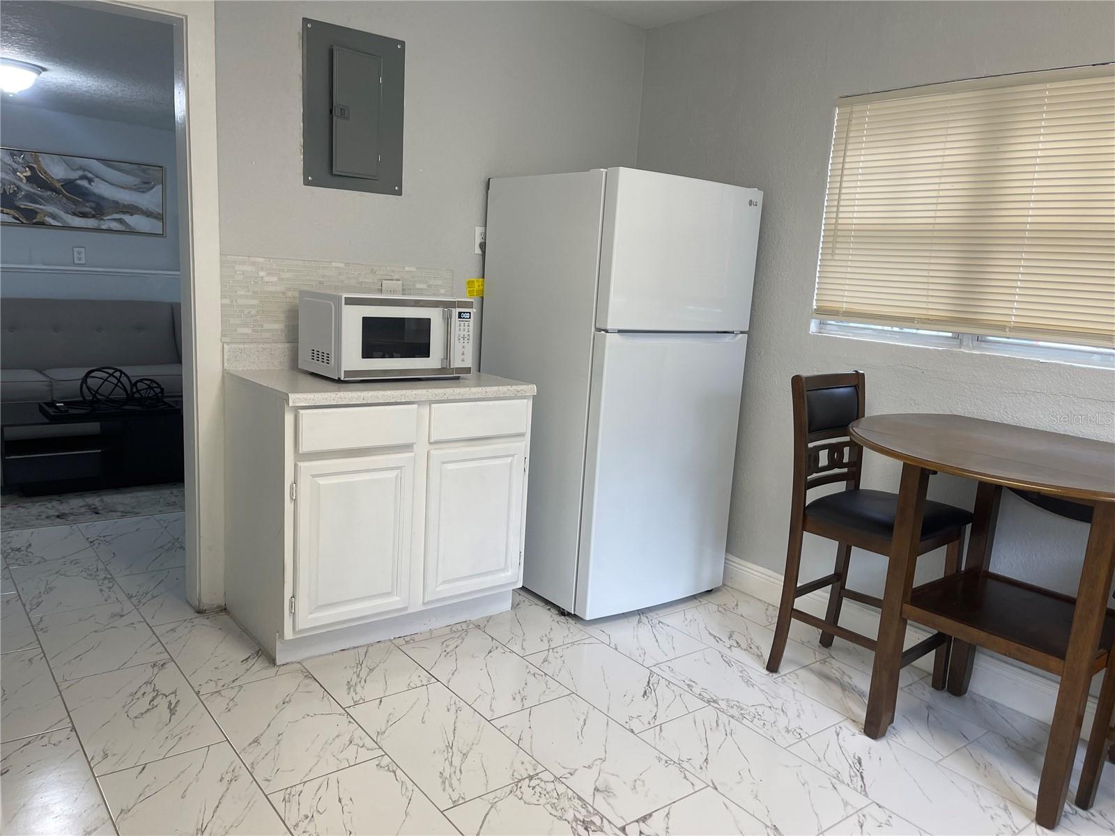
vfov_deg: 54.9
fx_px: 805
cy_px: 418
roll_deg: -3.0
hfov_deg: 69.4
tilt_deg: -10.6
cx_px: 558
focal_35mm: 25
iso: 100
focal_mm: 5.1
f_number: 1.6
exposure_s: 1/120
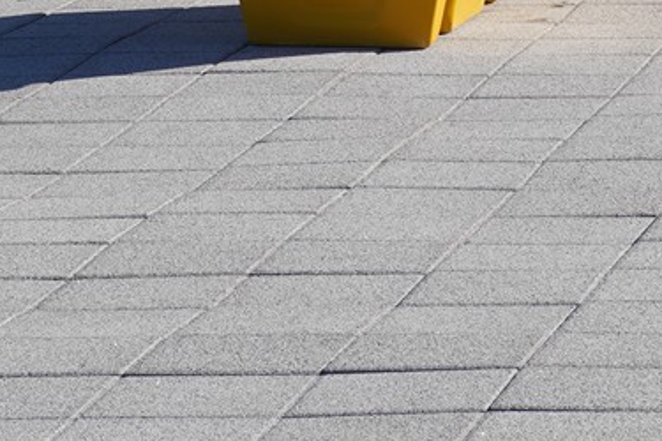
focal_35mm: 320
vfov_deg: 4.2
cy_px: -721
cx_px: 939
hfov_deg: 6.4
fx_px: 5884
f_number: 14
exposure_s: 1/100
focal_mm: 60
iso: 100
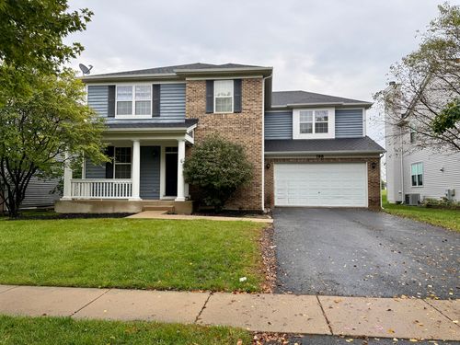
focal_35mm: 24
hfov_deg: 71.6
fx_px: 319
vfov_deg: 56.8
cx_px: 230
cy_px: 172
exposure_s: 1/722
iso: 100
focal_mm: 6.76
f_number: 1.78
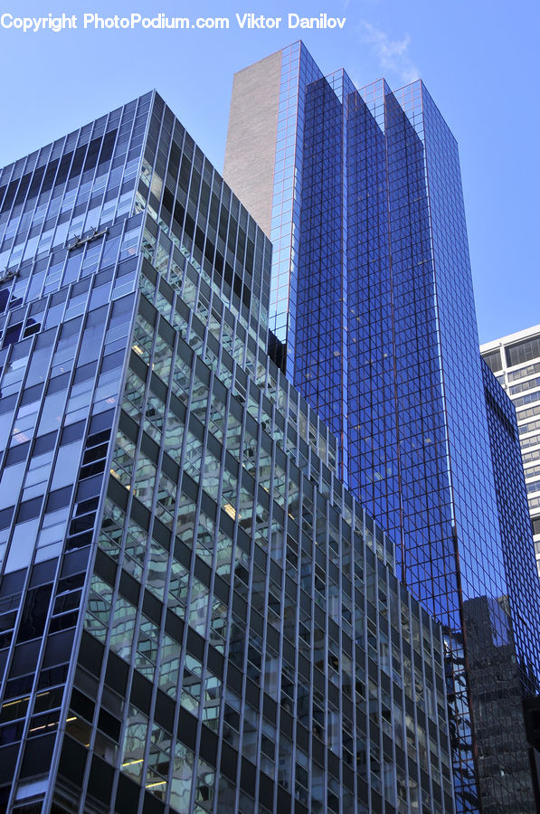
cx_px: 270
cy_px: 407
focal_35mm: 46
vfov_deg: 42.4
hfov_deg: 28.8
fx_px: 1050
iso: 200
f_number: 5.6
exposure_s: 1/400
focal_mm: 31
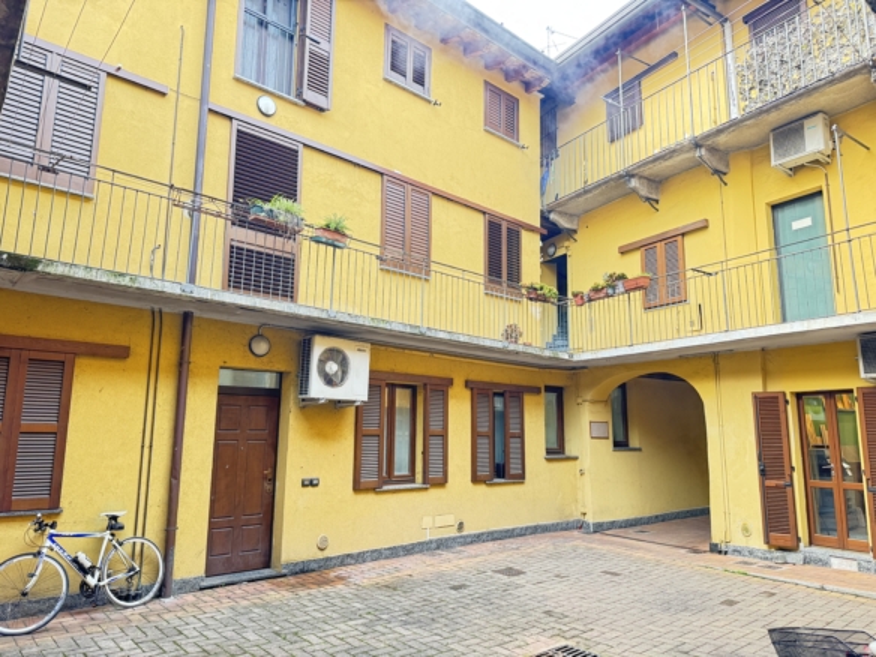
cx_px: 438
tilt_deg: +10.3
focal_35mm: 24
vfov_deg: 56.8
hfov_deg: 71.6
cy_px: 328
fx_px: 607
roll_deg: -0.8
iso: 250
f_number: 1.78
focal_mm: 6.76
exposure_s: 1/60
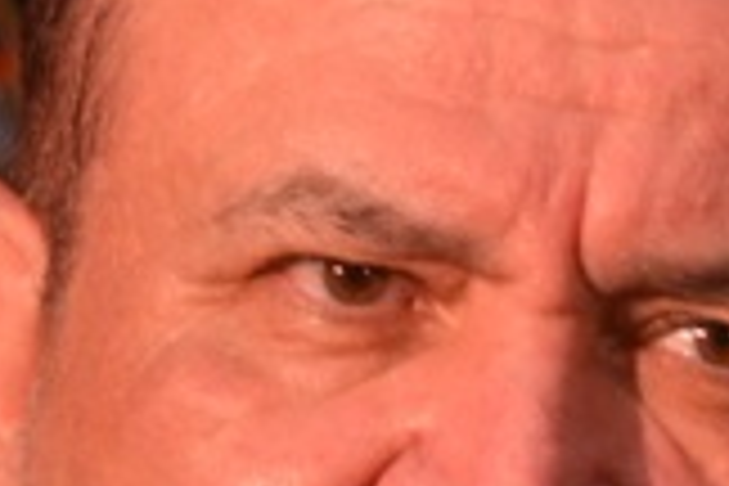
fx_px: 10509
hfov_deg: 4.0
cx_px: 72
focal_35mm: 519
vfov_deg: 2.6
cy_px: 94
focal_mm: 70
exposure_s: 1/50
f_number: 8
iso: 1000
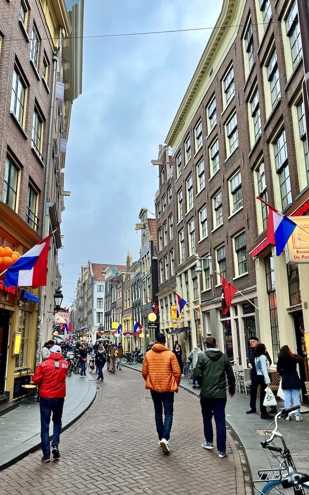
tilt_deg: +13.9
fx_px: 391
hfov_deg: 43.1
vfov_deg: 64.6
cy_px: 258
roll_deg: +0.4
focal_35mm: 29
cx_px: 135
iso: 32
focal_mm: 5.1
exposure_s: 1/100
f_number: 1.6
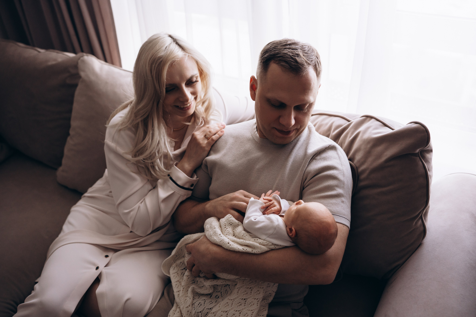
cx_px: 238
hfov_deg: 54.4
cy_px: 158
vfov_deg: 37.9
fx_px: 463
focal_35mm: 35
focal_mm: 35
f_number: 3.2
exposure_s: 1/200
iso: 640
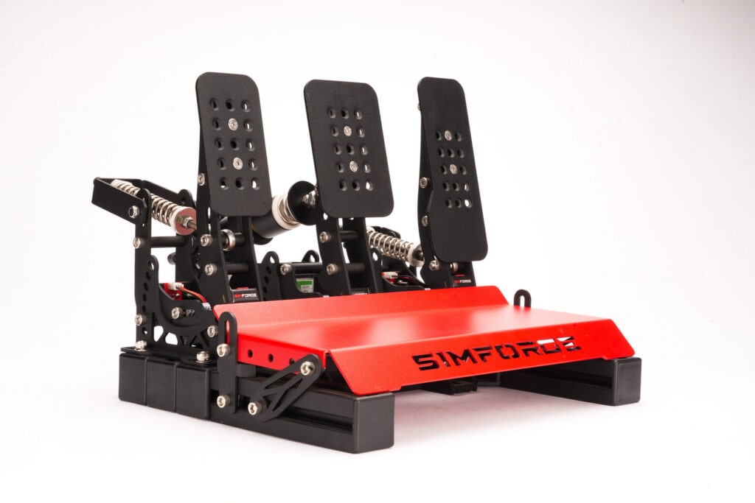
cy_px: 252
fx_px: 1342
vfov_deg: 21.2
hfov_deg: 31.4
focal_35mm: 64
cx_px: 378
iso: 200
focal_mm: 64
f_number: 22
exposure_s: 1/125
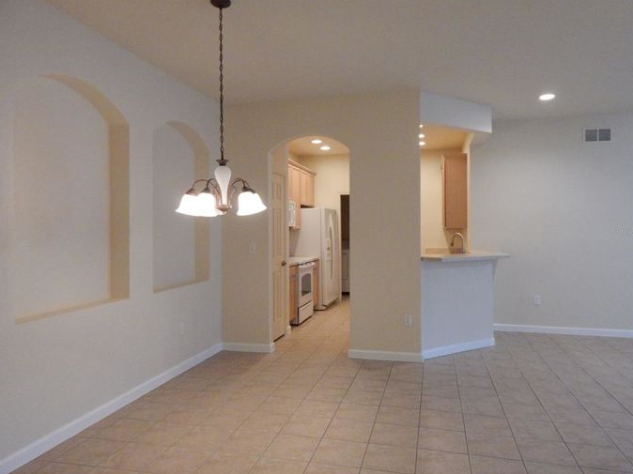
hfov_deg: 73.9
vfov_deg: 58.8
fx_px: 420
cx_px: 324
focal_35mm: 23
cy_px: 232
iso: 200
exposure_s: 1/25
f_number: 3
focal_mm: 4
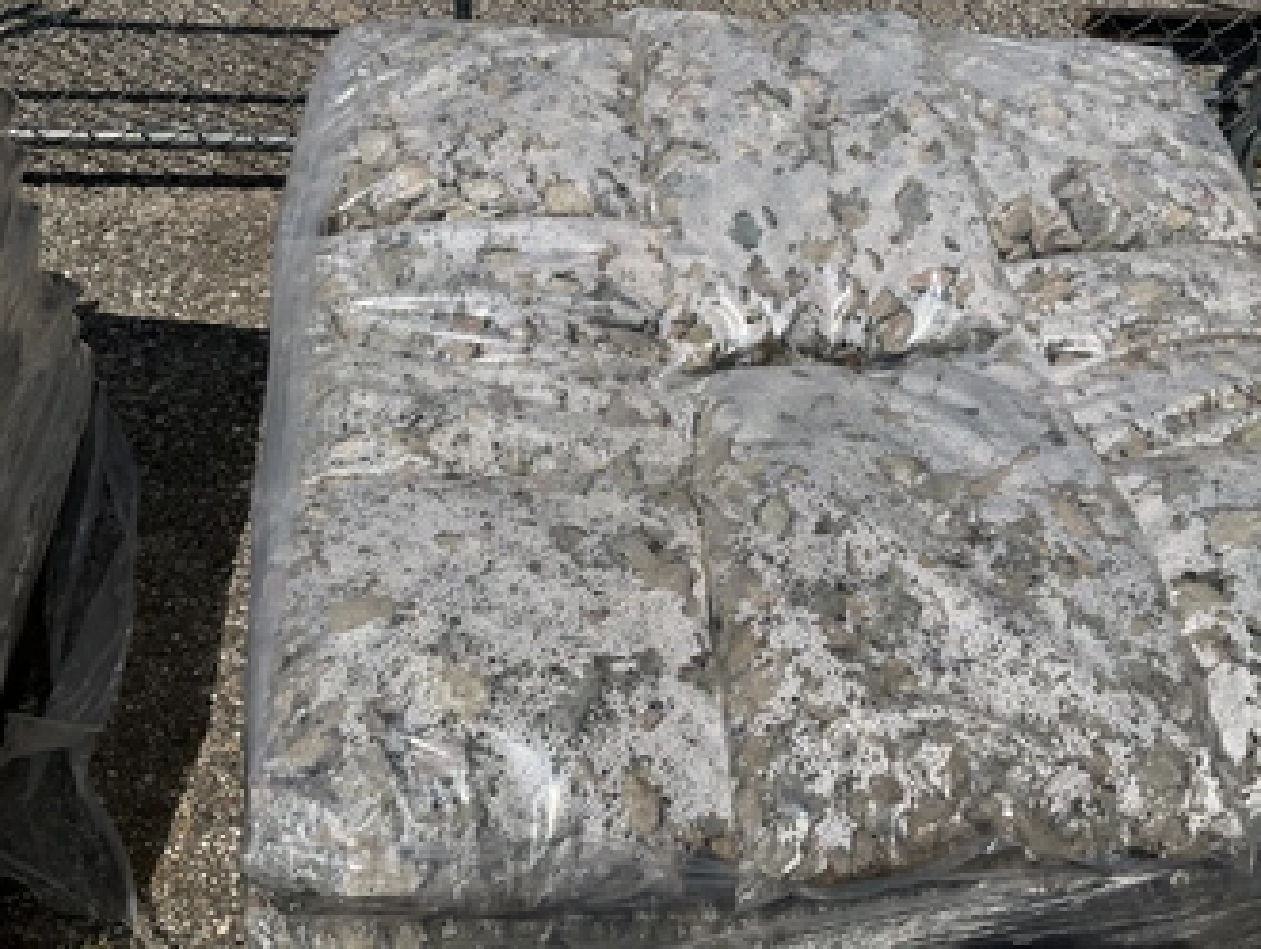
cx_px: 735
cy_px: 423
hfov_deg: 52.3
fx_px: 1276
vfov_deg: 40.7
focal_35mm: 35
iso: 25
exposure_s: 1/6536
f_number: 1.8
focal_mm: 3
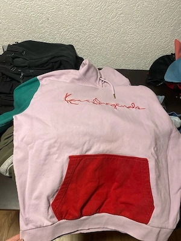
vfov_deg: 67.3
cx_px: 90
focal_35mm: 26
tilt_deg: -52.4
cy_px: 120
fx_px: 181
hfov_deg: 53.1
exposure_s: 1/50
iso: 200
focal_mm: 4.25
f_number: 1.8
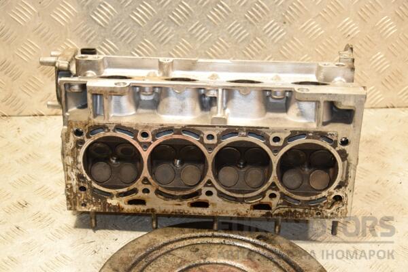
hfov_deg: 31.9
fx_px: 714
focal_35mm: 63
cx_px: 204
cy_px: 136
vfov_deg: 21.6
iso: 800
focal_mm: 42
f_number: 4.8
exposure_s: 1/100
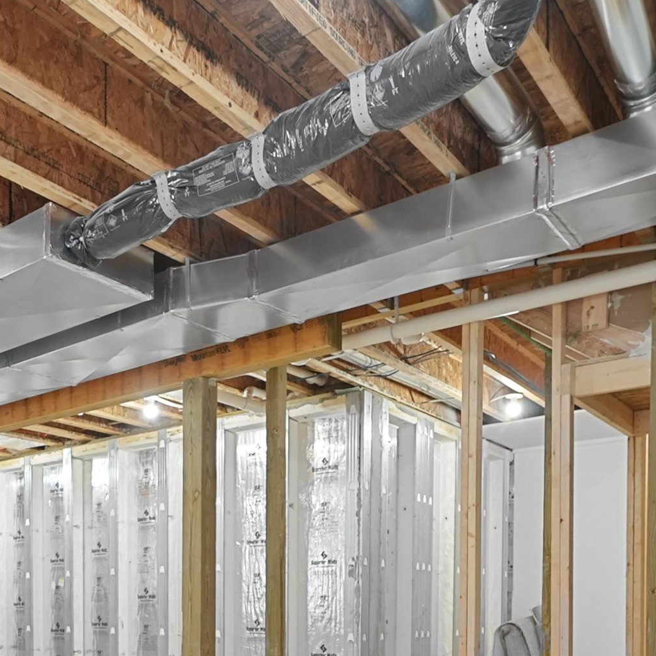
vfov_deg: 40.3
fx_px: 810
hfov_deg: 42.2
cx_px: 136
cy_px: 607
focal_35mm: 38
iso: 2500
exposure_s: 1/25
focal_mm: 14.7
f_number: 5
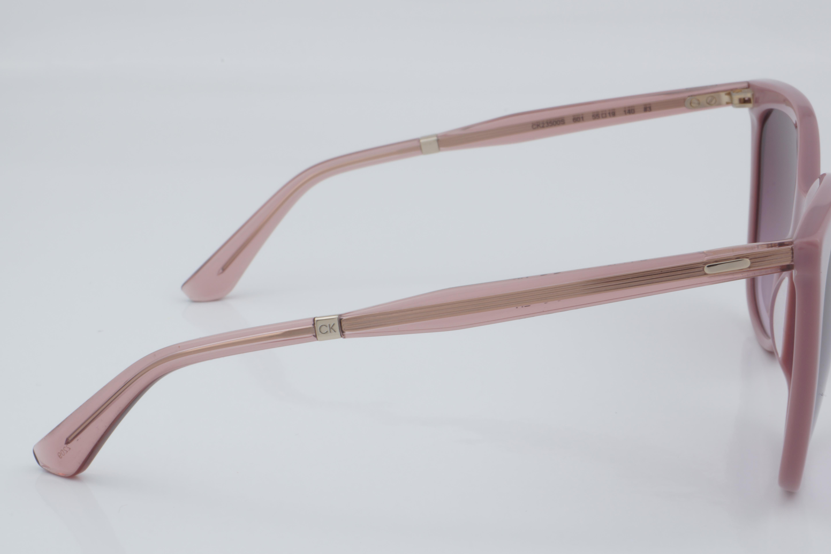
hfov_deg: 26.0
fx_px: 1800
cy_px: 281
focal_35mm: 78
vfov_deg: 17.5
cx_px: 431
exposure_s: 1/4
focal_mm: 50
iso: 100
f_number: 32
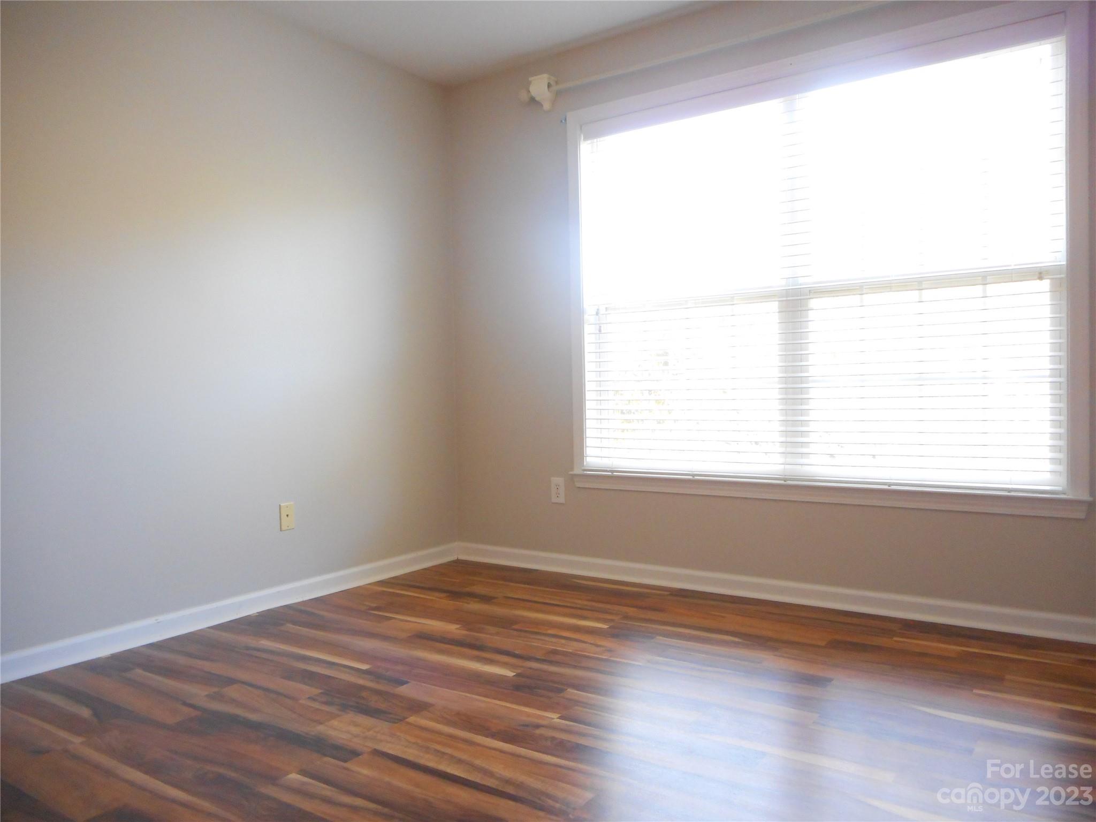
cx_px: 548
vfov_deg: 54.9
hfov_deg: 69.4
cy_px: 411
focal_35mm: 25
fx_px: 792
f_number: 3.7
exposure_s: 1/30
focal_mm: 4.5
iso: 320
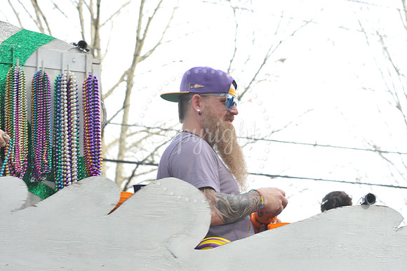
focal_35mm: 92
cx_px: 204
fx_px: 1039
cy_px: 136
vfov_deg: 14.8
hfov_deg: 22.2
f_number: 9
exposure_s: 1/80
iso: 250
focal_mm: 92
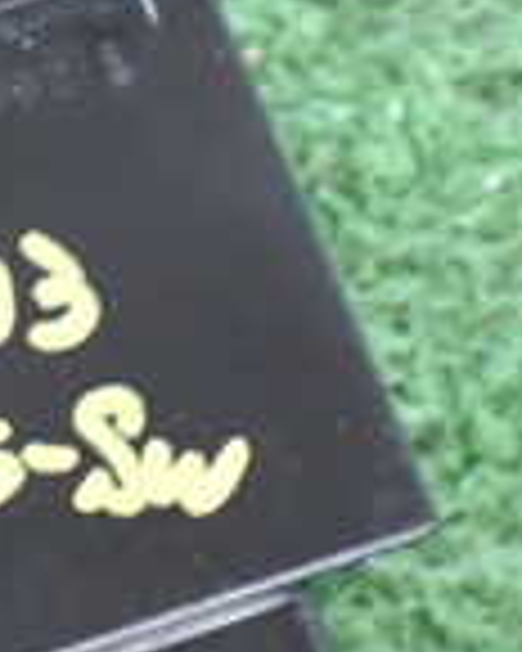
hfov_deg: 7.9
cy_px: 306
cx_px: -400
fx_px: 3669
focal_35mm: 190
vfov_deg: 10.2
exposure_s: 1/25
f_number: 3.1
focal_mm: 8.4
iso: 800
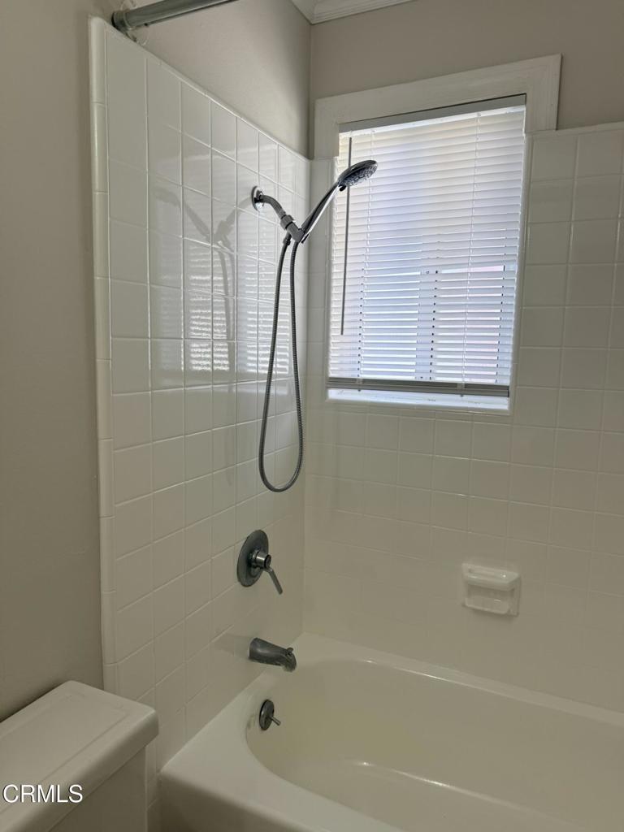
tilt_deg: -6.1
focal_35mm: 24
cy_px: 416
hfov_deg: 56.8
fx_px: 577
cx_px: 312
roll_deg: -0.9
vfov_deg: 71.6
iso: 80
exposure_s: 1/207
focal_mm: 6.76
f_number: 1.78
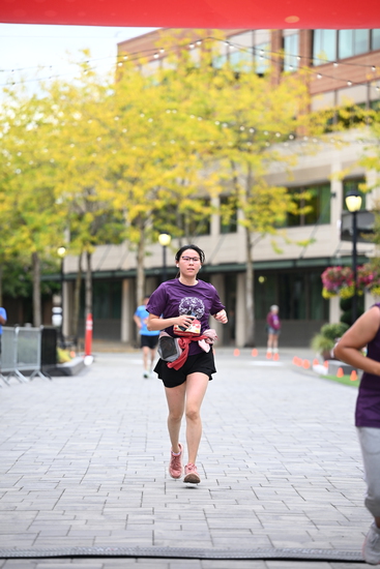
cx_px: 190
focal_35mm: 125
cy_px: 284
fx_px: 1978
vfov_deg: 16.4
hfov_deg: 11.0
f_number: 2.8
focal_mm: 125
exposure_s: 1/1600
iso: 640
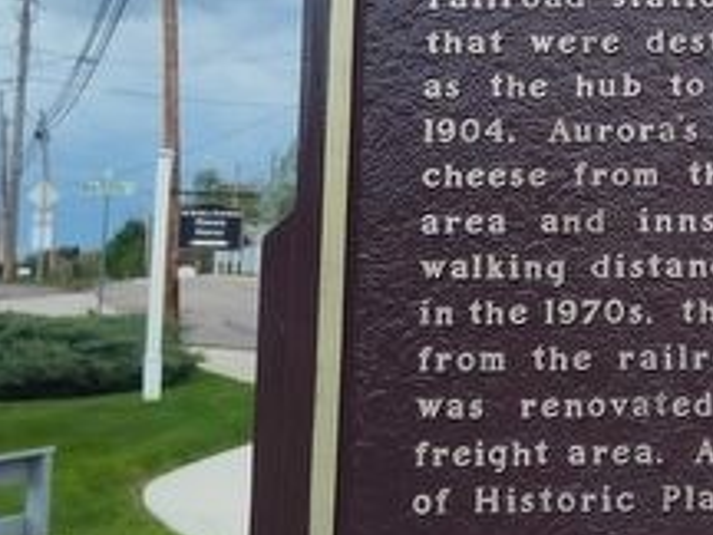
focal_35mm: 85
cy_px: 63
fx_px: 1751
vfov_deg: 17.1
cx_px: 944
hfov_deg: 20.8
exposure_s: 1/310
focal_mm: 5.56
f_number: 1.8
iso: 100
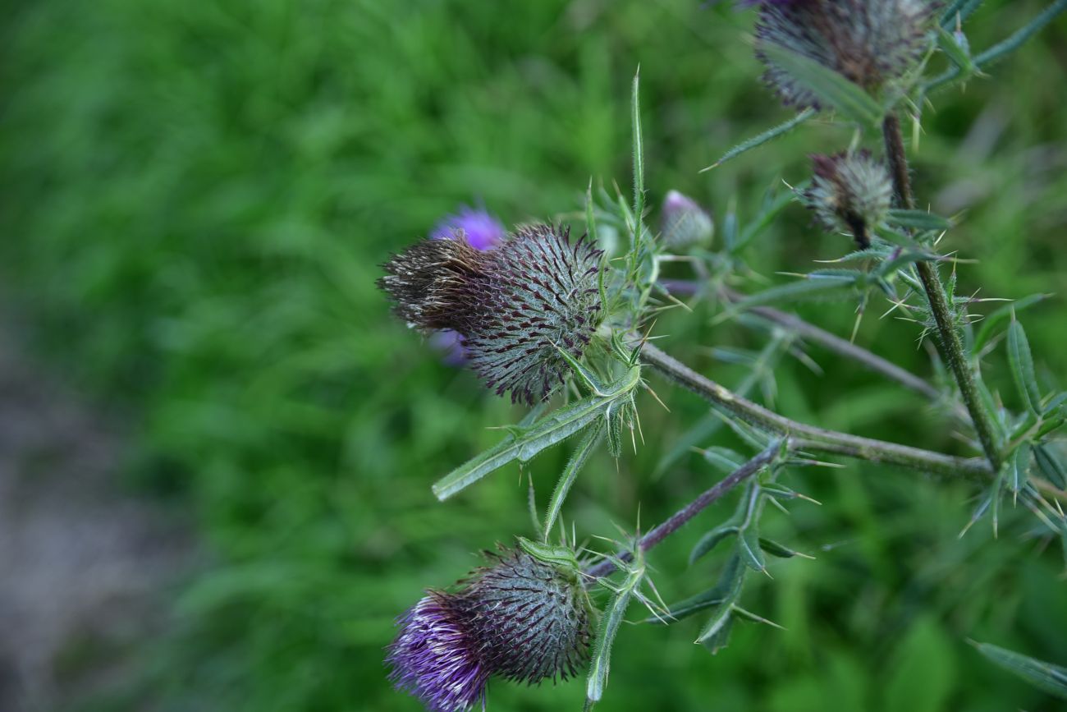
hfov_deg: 39.6
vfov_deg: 27.0
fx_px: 1482
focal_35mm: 50
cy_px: 356
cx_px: 534
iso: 200
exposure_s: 1/125
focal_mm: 50
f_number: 4
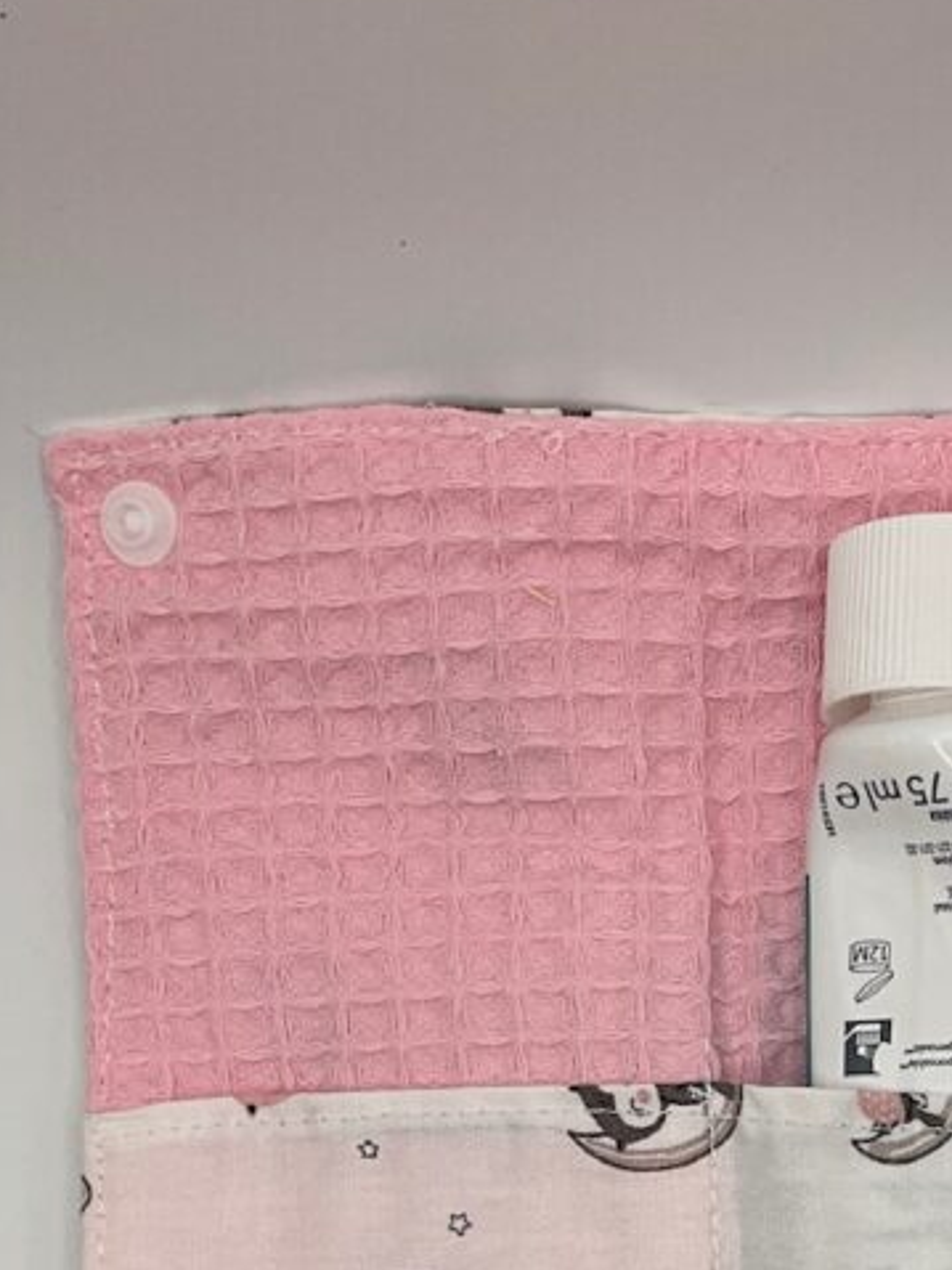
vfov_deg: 29.9
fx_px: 2274
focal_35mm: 62
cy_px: 1148
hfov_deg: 23.2
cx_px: 785
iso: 25
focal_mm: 3
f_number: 1.8
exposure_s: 1/389
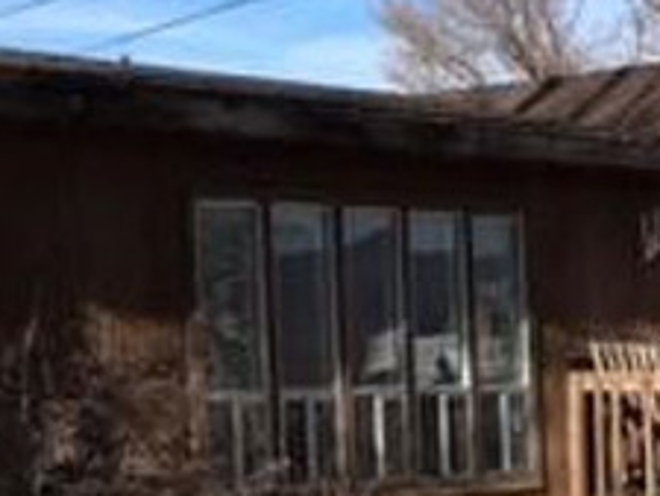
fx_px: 2518
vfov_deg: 11.2
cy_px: 470
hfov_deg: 14.9
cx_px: 285
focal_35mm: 132
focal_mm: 4.15
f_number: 2.2
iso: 25
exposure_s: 1/1570
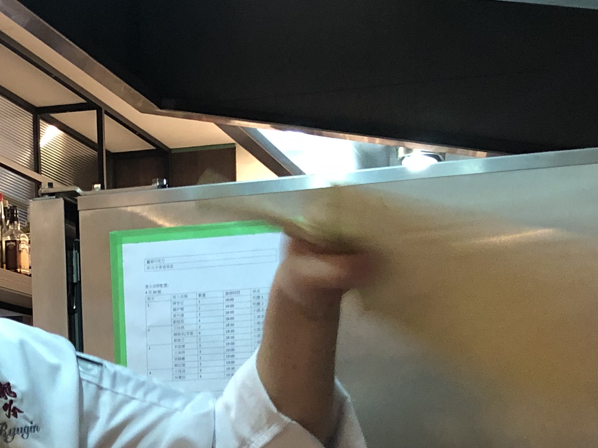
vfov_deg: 17.1
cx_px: 174
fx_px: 1382
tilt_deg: -8.1
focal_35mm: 80
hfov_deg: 24.2
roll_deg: +0.8
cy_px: 624
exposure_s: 1/40
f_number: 1.8
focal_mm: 3.99
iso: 320
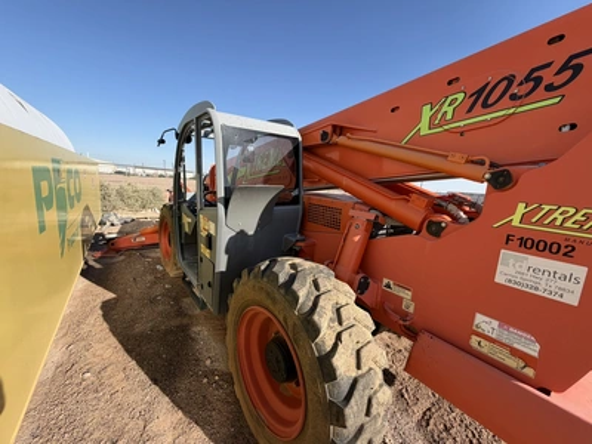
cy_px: 222
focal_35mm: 14
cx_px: 296
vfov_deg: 85.7
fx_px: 239
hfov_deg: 102.1
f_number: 2.2
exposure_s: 1/770
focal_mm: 2.22
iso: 32
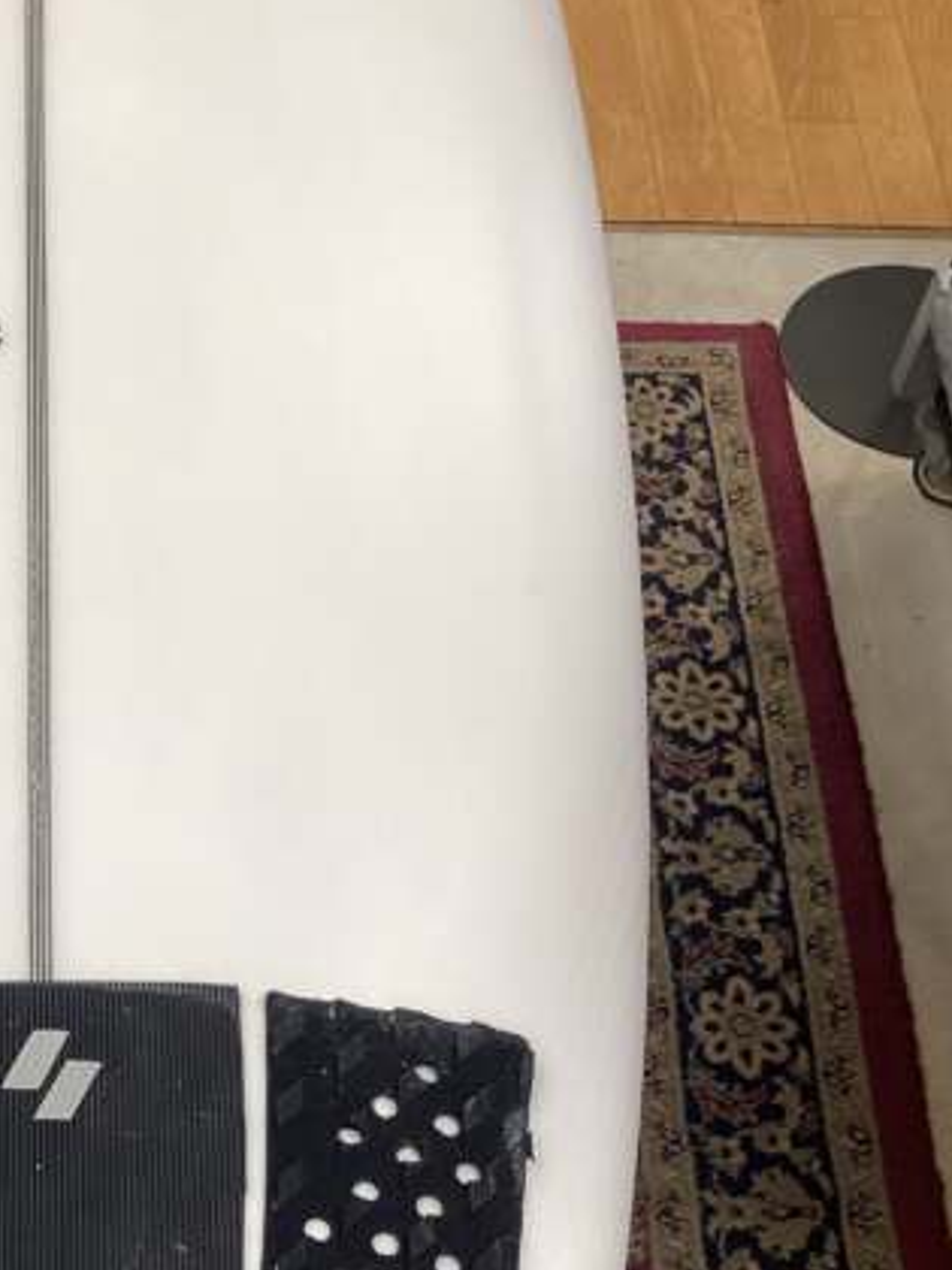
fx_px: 2163
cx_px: 73
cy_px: 1152
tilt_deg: -62.0
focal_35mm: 59
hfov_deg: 24.0
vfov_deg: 31.1
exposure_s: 1/50
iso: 50
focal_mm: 3.3
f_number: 2.4
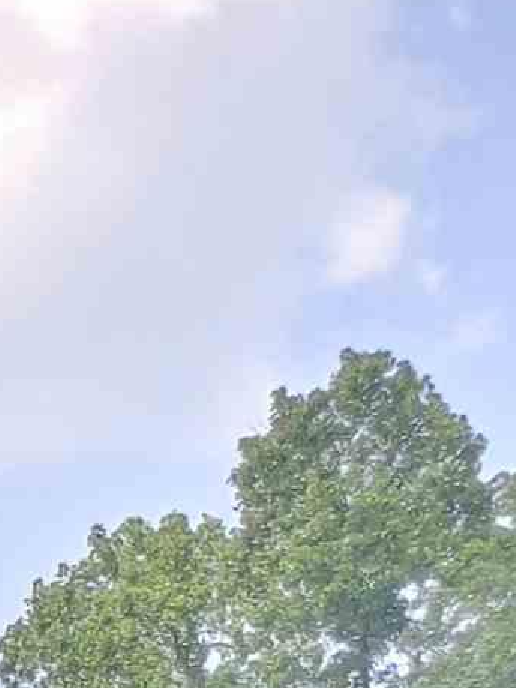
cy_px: 1686
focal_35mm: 174
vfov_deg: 9.9
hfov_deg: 6.5
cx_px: -1713
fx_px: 3460
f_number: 1.8
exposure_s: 1/200
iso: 50
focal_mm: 5.58
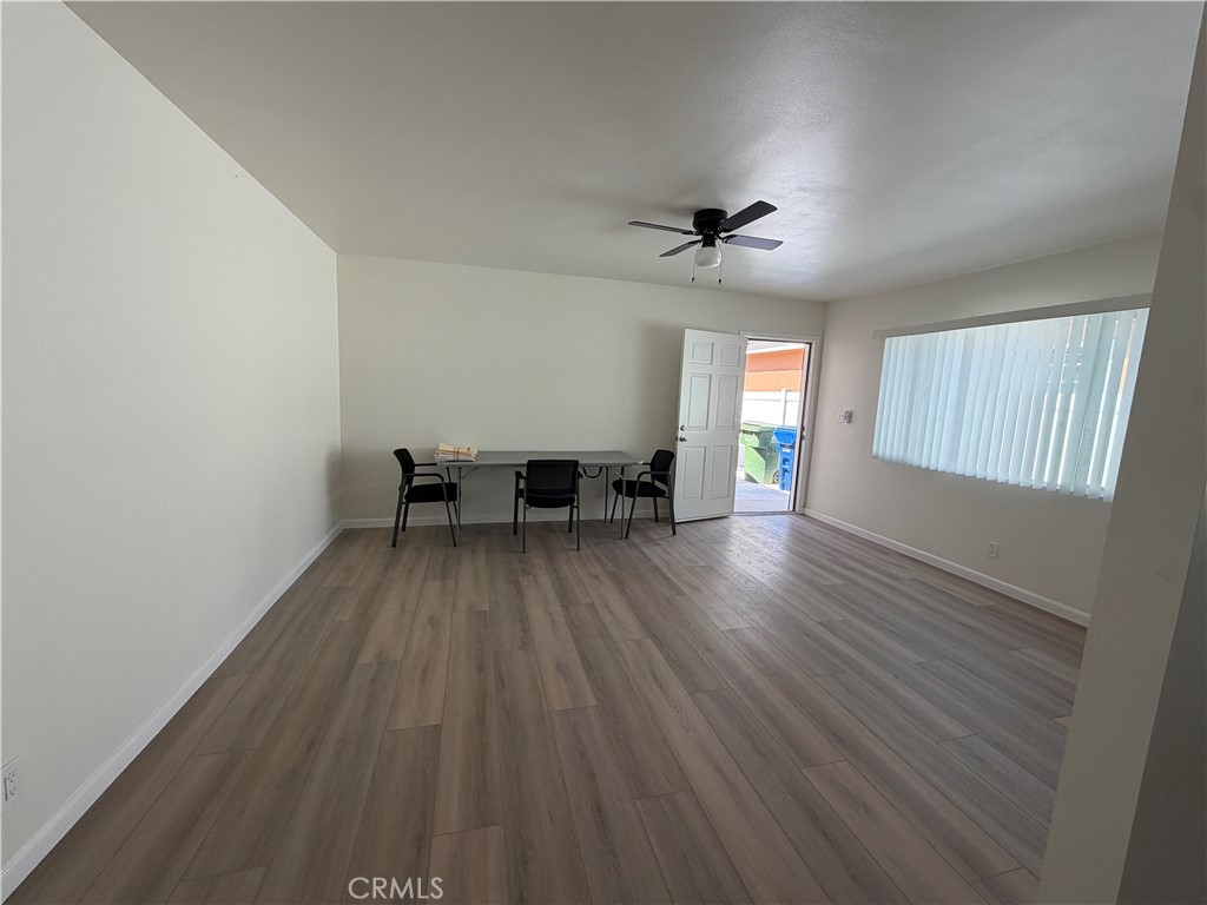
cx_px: 604
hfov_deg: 102.1
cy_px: 452
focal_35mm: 14
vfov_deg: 85.7
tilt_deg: -8.5
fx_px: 488
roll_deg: -1.9
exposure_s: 1/121
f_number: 2.2
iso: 64
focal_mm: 2.22
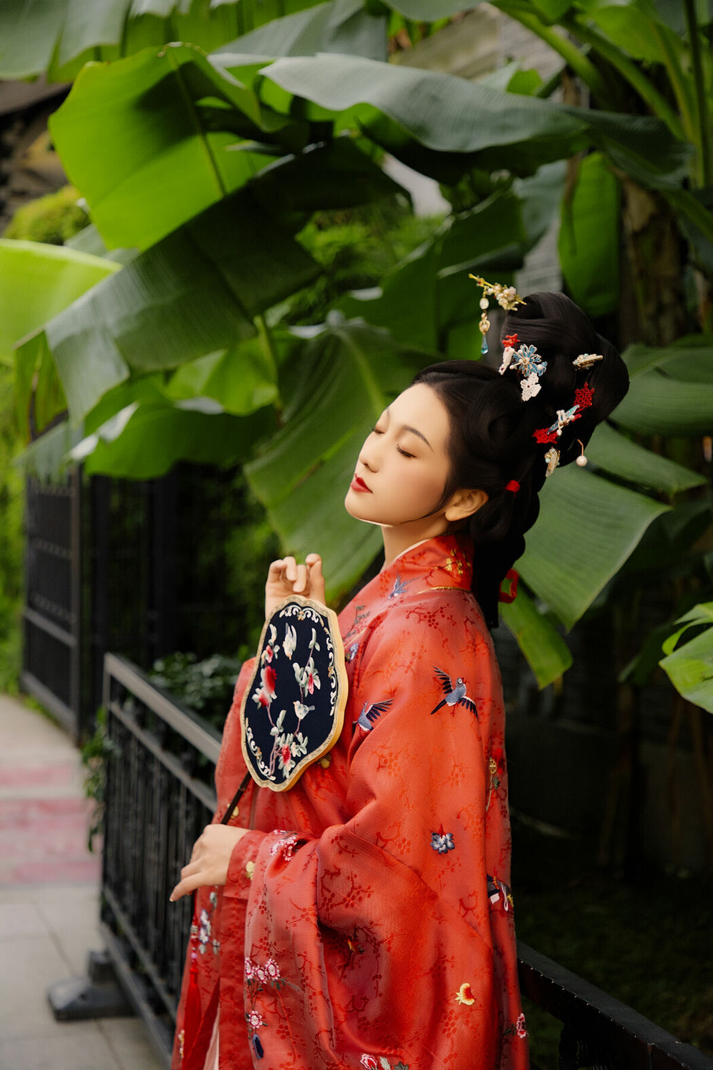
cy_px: 535
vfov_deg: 32.9
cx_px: 356
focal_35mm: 61
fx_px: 1812
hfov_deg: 22.3
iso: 400
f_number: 4
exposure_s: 1/100
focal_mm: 62
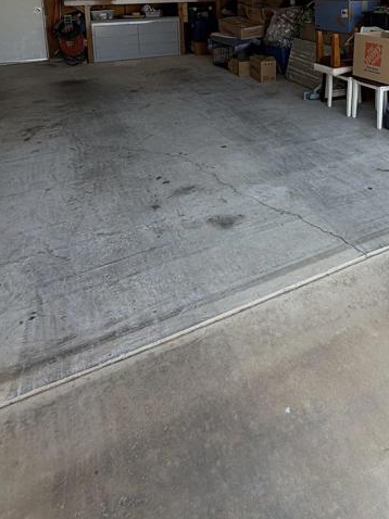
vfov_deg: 53.6
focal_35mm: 30
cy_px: 66
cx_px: 267
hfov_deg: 45.9
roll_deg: +0.6
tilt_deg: -9.9
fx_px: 450
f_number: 2.2
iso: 40
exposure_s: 1/229
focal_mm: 2.22
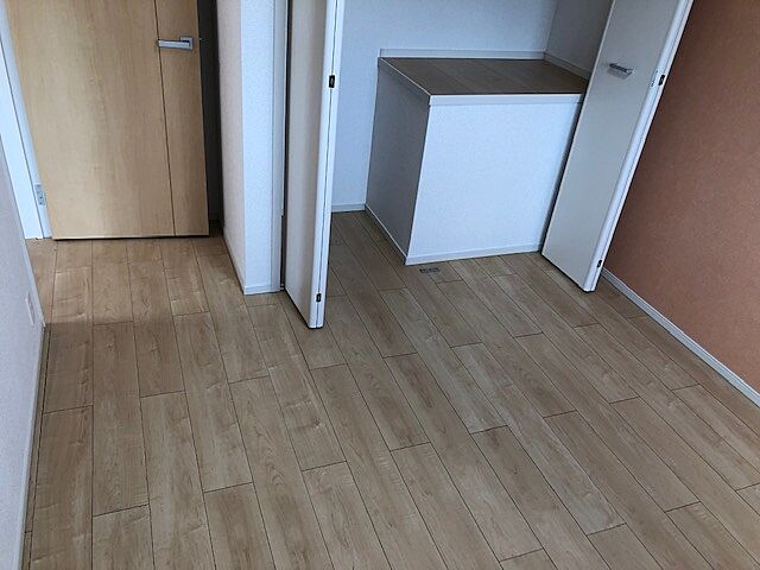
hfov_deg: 63.4
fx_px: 615
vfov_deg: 49.7
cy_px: 285
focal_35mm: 28
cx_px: 380
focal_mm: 3.99
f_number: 1.8
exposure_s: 1/76
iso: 40
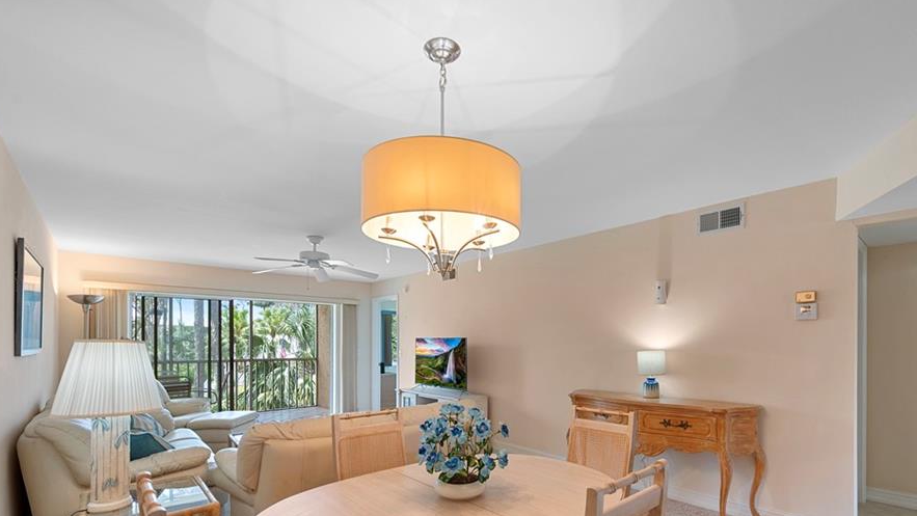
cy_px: 341
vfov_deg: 62.5
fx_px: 413
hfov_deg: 95.8
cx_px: 485
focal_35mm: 17
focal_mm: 14
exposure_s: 1/10
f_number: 8
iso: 1000
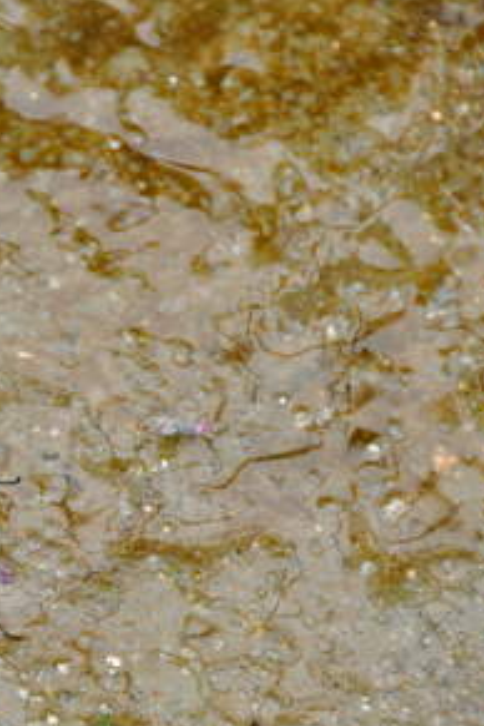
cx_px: -200
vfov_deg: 3.1
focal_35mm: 659
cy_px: 503
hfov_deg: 2.1
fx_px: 13289
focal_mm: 200
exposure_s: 1/125
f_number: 5.6
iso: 400
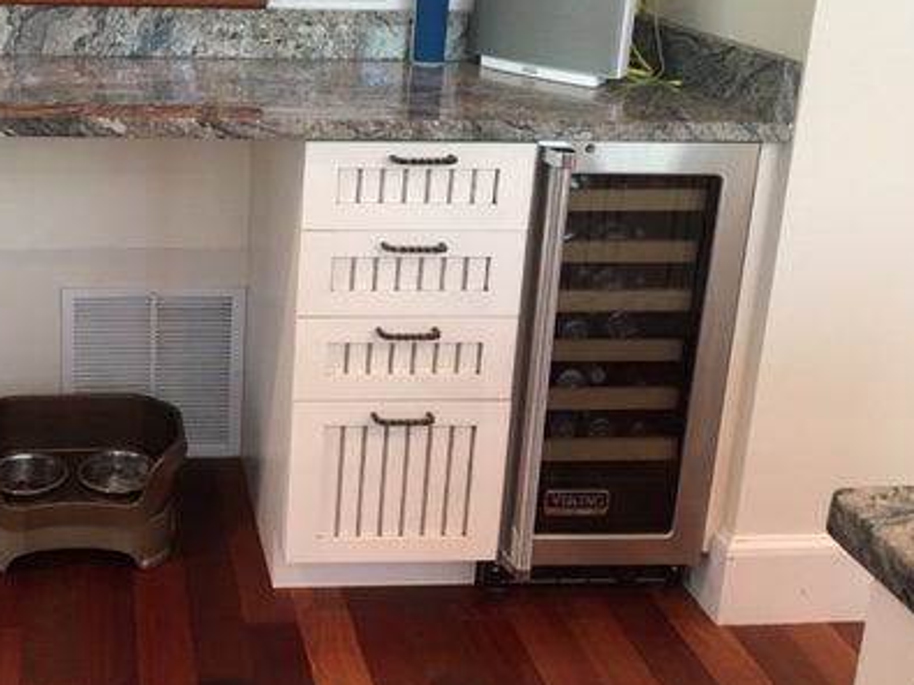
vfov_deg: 30.5
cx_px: 201
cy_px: 197
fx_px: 1241
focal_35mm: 47
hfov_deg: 39.1
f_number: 2.2
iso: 125
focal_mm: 4.15
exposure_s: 1/30
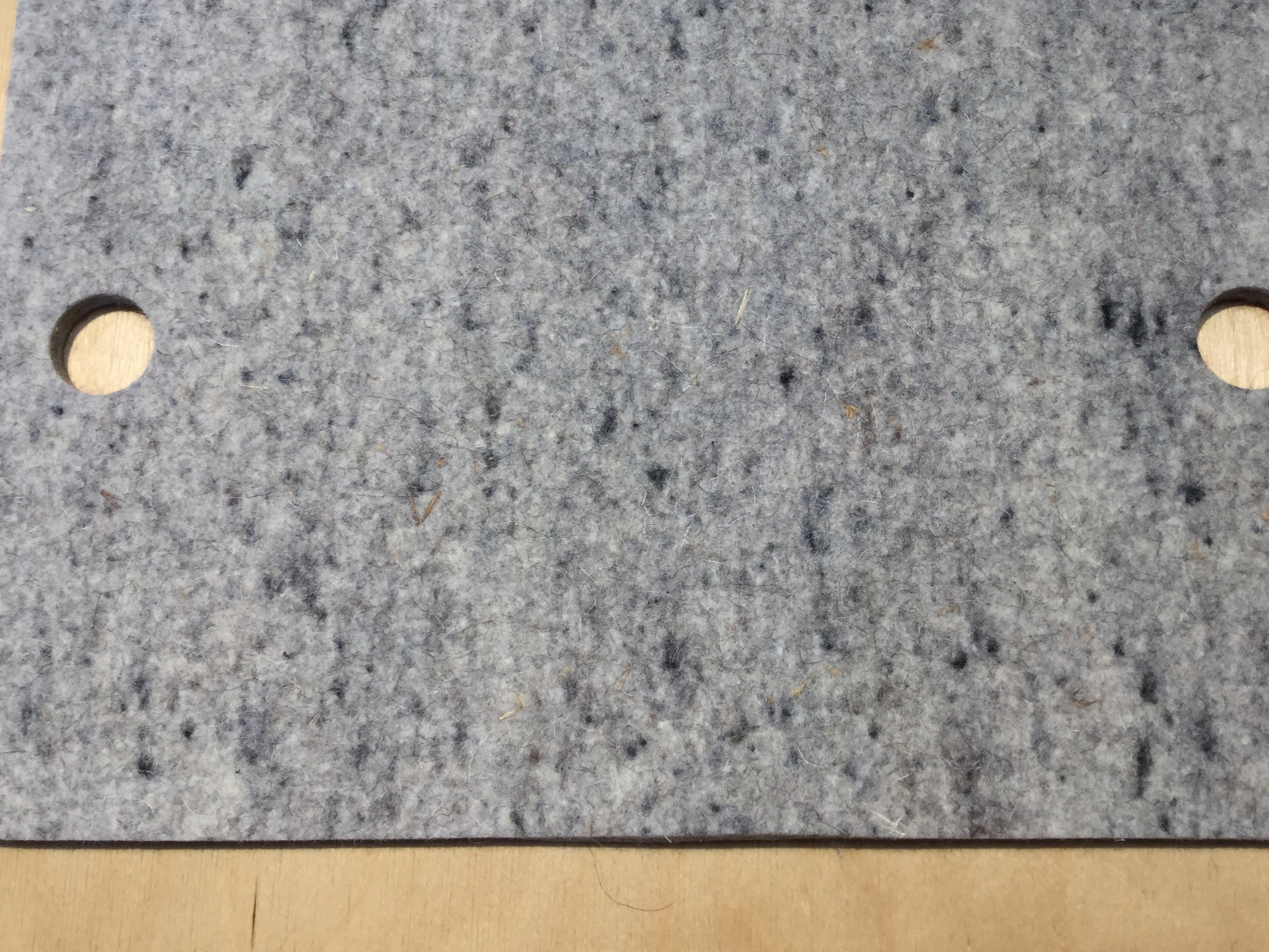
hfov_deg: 47.8
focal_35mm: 39
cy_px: 368
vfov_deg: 36.7
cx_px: 684
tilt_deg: -77.1
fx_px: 1430
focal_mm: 3.3
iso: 32
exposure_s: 1/50
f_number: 2.4
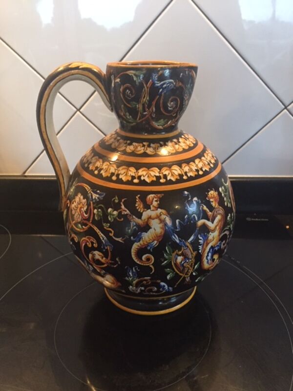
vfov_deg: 61.7
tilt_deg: -24.4
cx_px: 146
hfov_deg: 48.2
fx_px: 327
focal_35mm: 29
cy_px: 196
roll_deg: +2.1
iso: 250
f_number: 2.2
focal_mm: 4.15
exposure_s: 1/33
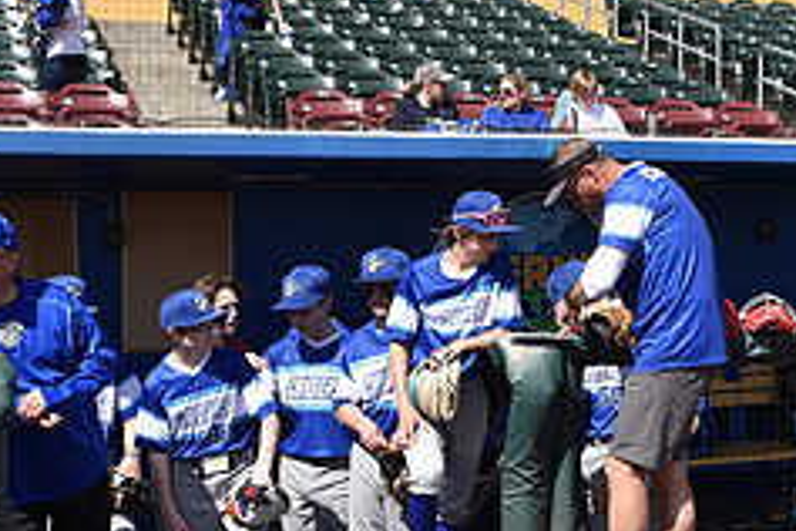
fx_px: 1570
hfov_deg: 27.8
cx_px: 652
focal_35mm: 71
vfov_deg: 19.1
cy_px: 358
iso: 200
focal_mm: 29
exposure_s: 1/320
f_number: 9
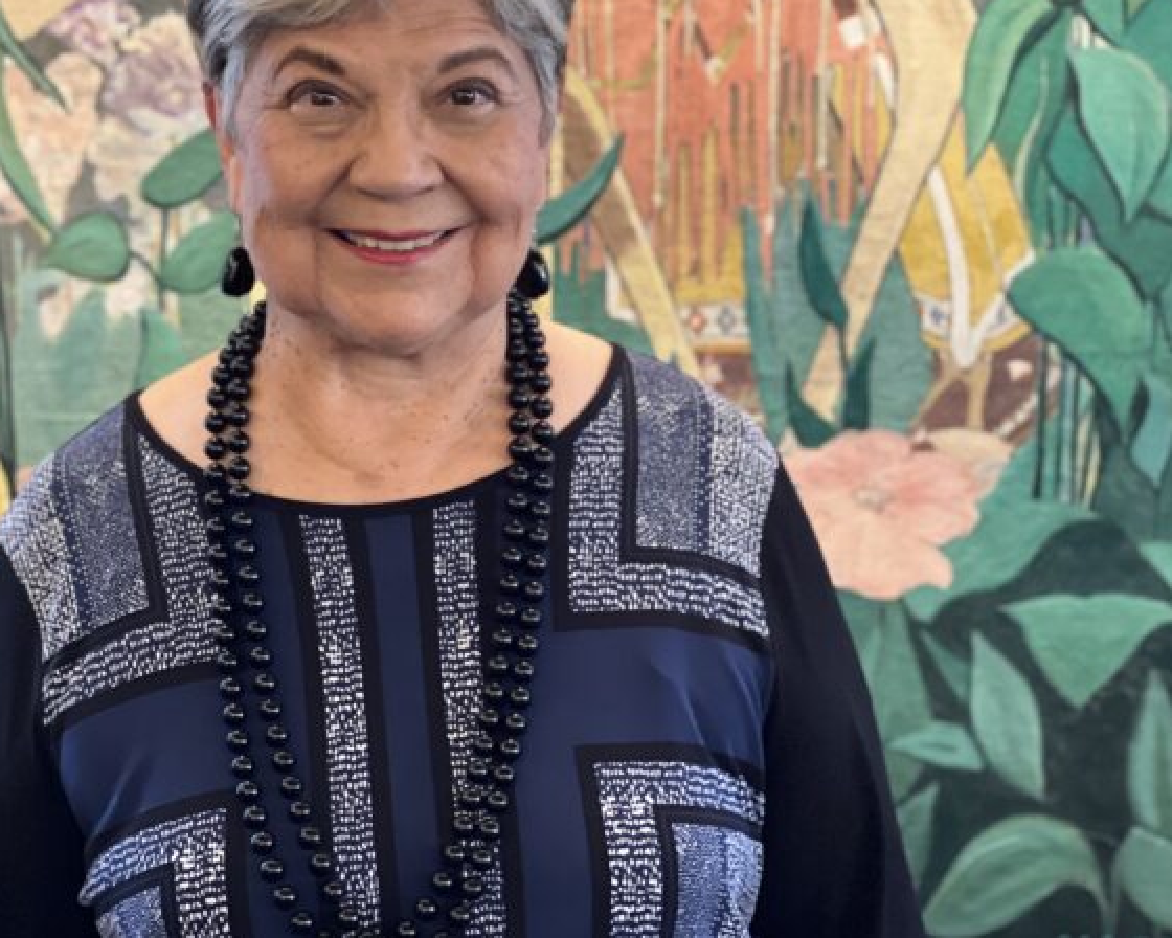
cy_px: 348
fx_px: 3573
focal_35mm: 103
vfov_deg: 14.9
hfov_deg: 18.6
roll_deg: -0.2
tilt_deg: -6.5
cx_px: 483
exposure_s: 1/24
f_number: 2.8
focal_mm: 9
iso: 400
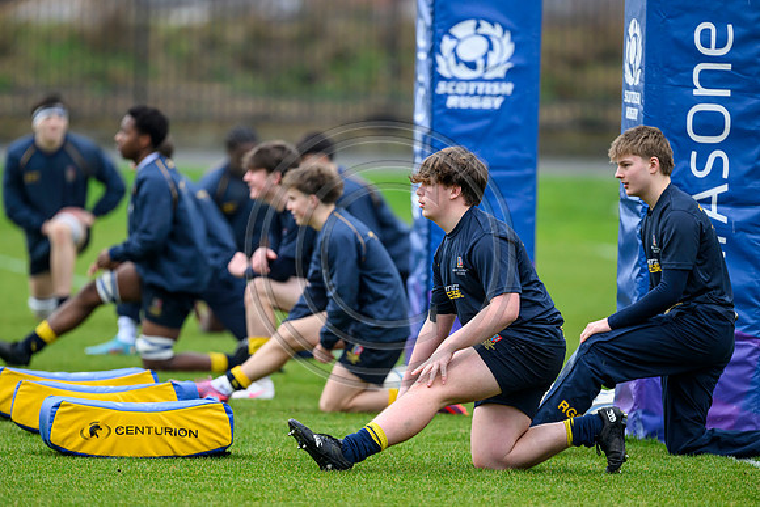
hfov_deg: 5.2
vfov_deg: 3.4
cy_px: 254
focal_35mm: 400
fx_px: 8446
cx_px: 380
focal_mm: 400
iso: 2000
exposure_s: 1/1600
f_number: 3.5
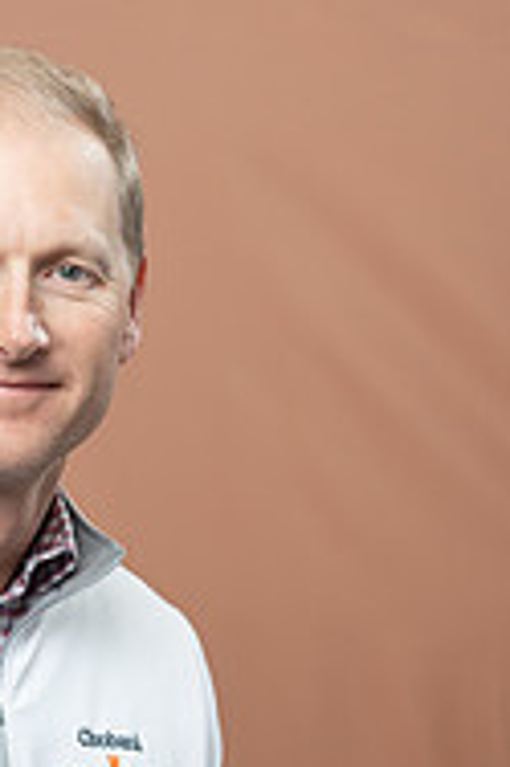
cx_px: 8
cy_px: 787
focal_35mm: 158
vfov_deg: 12.8
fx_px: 3363
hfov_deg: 8.6
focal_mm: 66
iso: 320
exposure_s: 1/160
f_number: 4
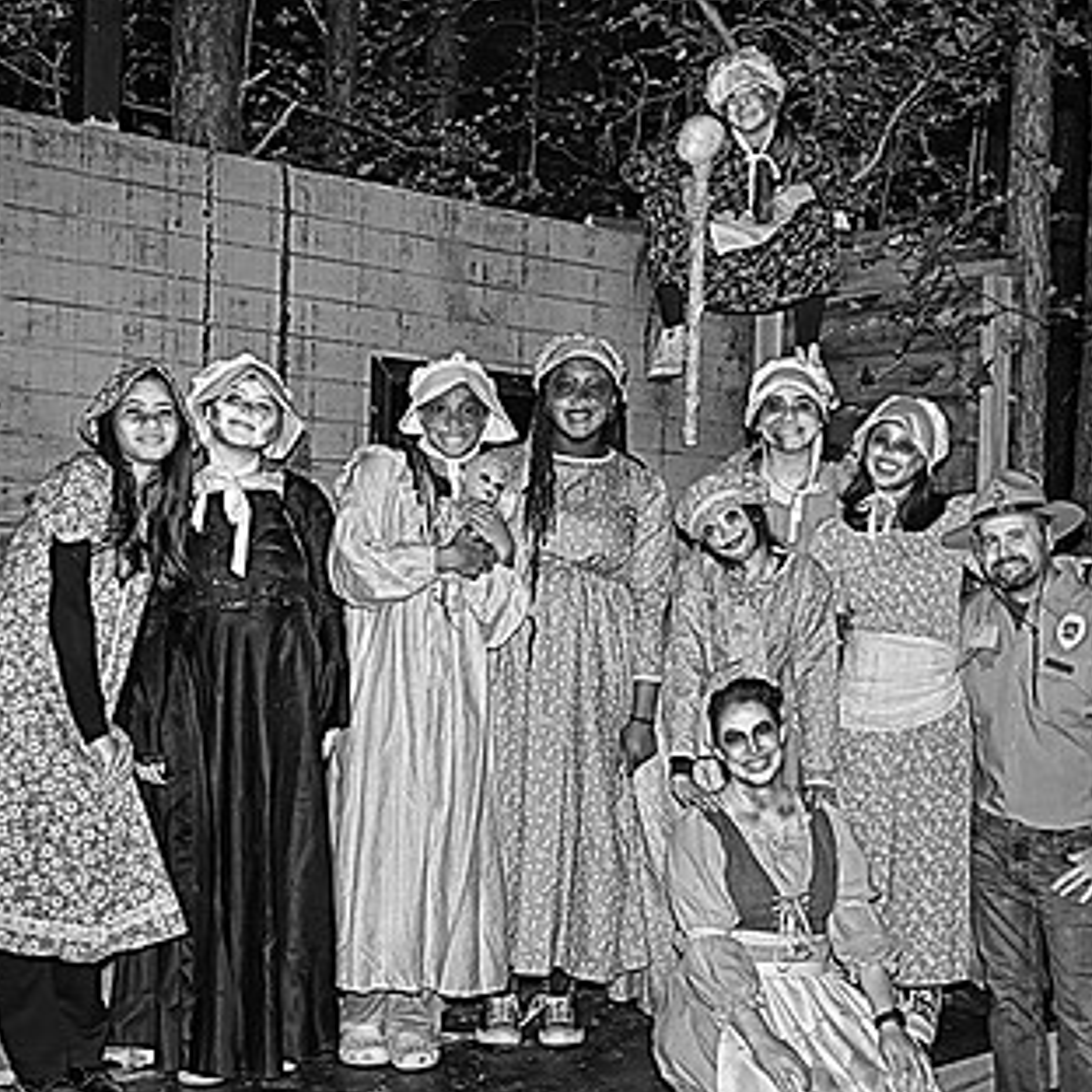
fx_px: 1749
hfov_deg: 34.6
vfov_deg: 34.7
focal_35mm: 49
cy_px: 597
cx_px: 654
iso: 400
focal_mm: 31
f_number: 5.6
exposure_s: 1/60
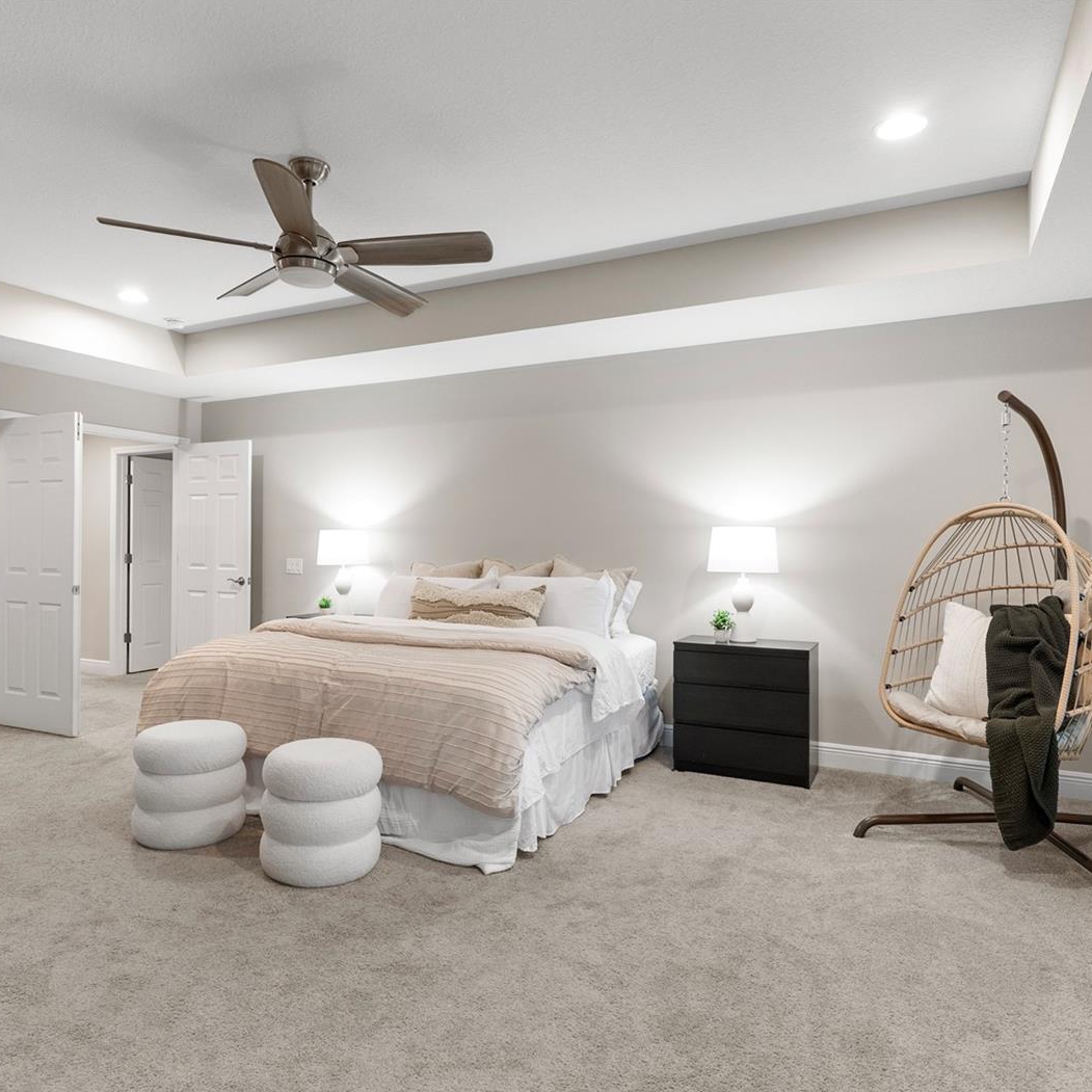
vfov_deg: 69.6
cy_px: 550
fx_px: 785
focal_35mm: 22
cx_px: 488
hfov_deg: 69.4
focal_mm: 17
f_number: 8
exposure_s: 1/1.67
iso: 400
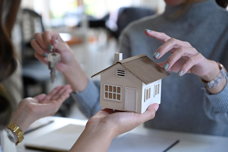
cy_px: 76
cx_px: 114
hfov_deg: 28.8
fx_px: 443
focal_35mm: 70
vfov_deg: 19.5
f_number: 4
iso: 400
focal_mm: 70
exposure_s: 1/100
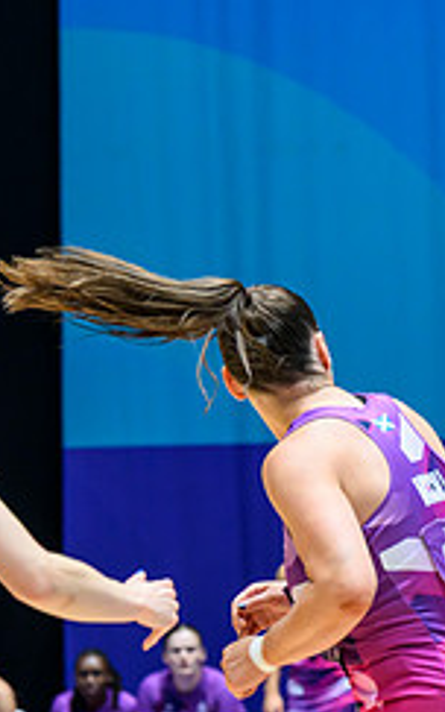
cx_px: 1003
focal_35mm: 289
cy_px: 353
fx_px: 5605
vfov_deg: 7.3
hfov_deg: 4.5
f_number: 3.5
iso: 2500
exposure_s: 1/1250
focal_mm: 96
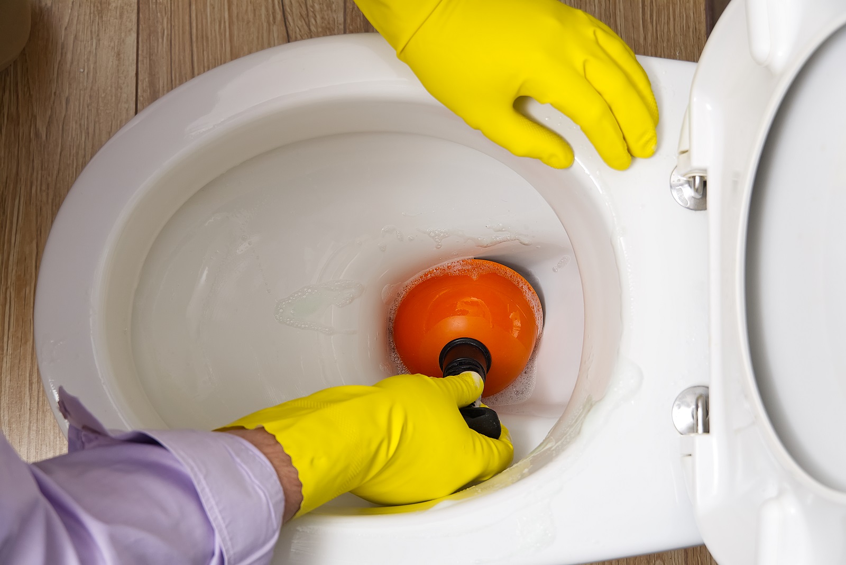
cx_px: 423
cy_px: 282
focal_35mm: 62
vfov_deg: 22.1
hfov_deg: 32.6
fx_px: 1446
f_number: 5.6
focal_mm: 41
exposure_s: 1/160
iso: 100
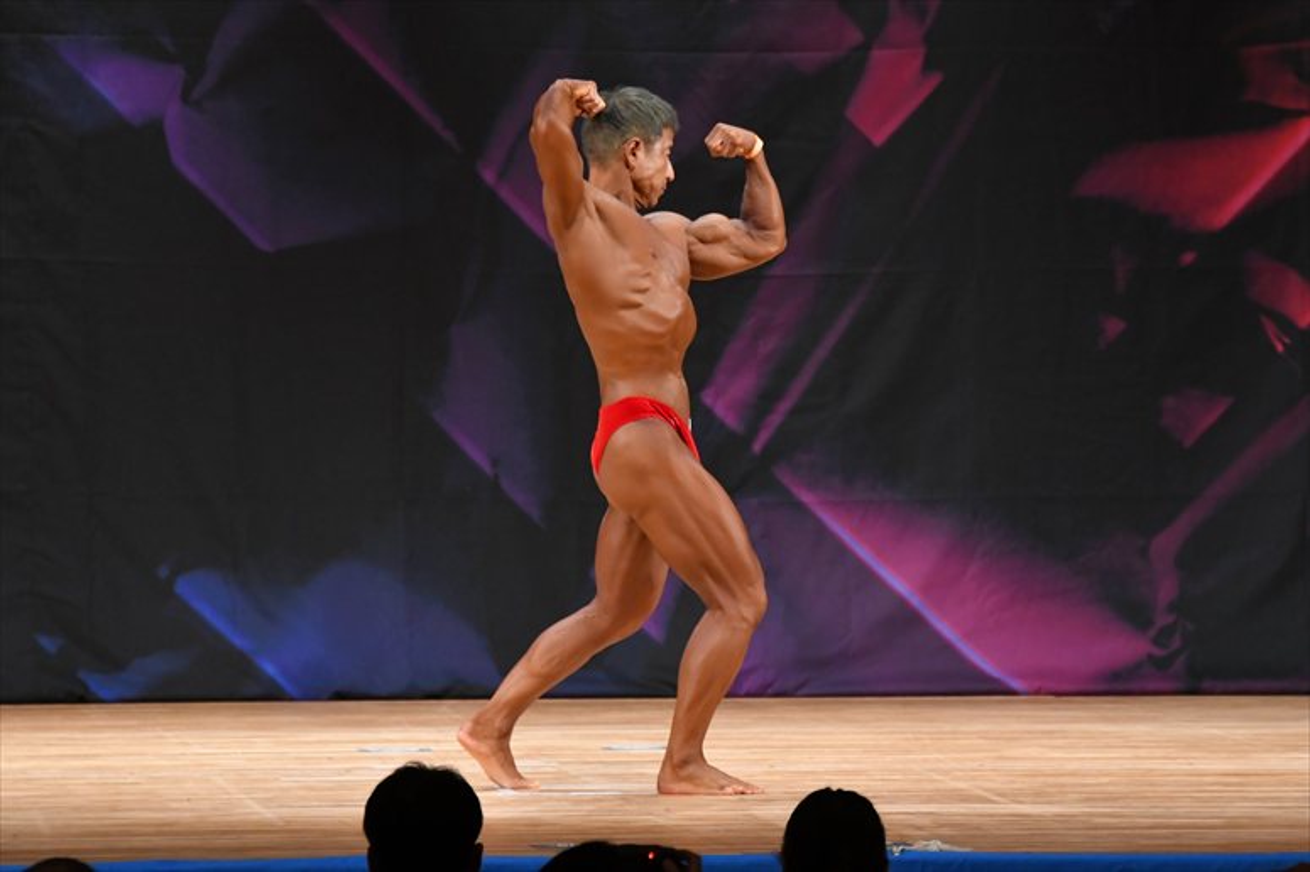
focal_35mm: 270
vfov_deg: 5.1
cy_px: 436
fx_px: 9820
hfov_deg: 7.6
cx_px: 655
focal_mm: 180
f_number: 5.6
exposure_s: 1/400
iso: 3200
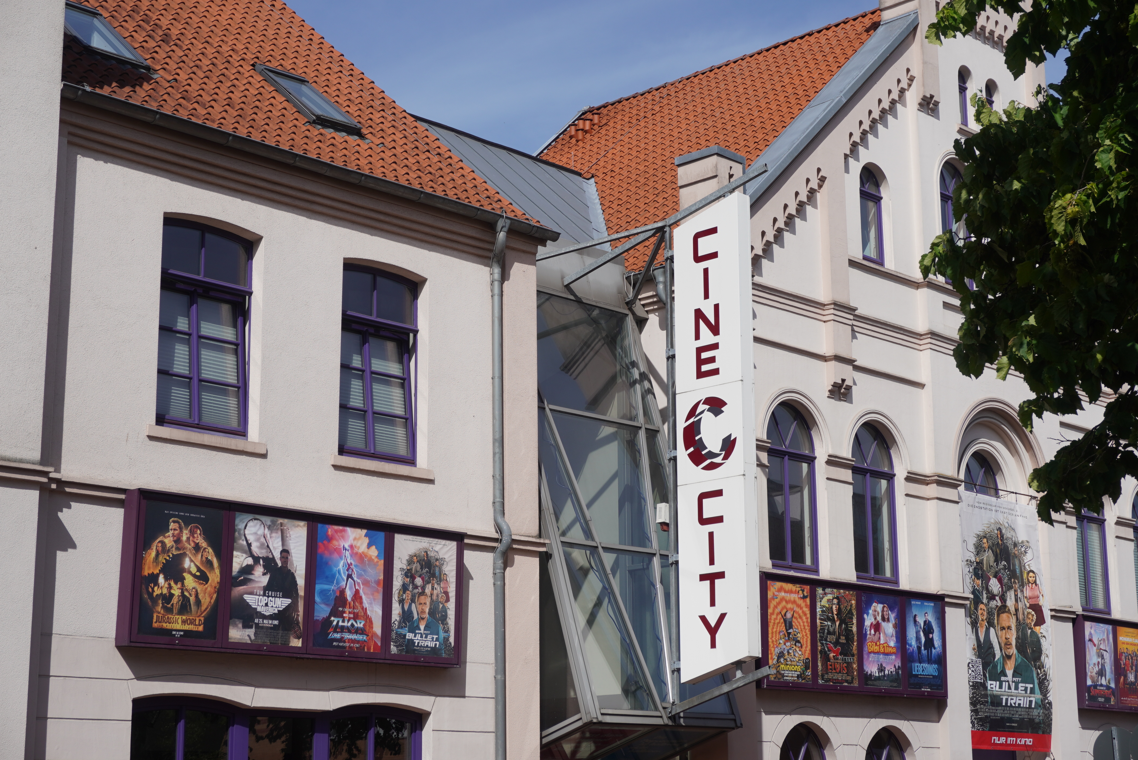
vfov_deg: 23.2
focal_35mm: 58
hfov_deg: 34.2
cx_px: 569
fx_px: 1850
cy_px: 380
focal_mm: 39
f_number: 9
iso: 100
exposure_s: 1/400
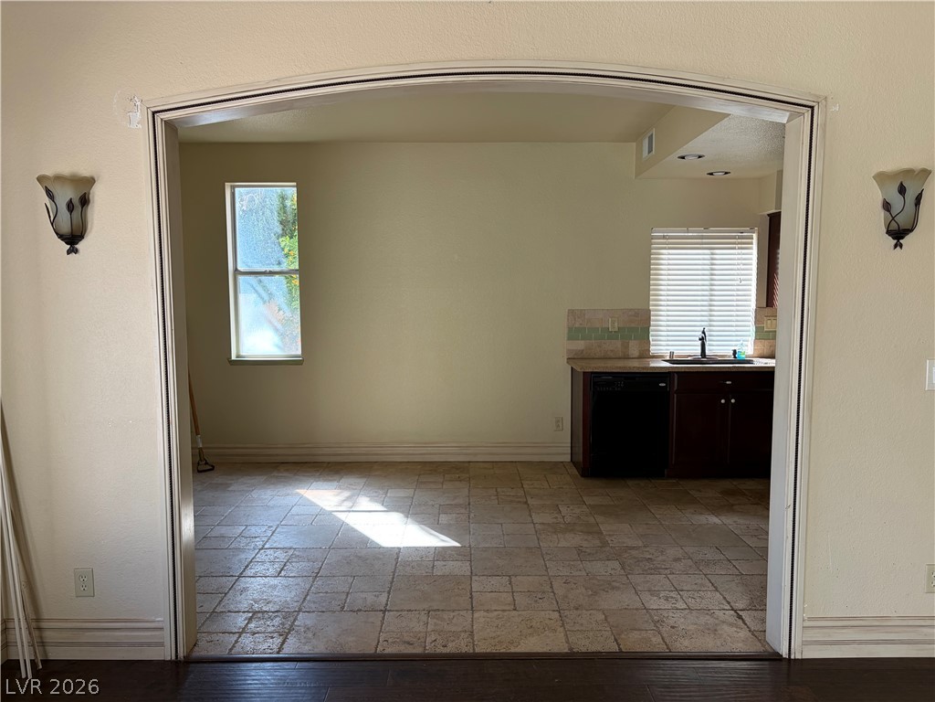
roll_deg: +0.2
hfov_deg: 67.3
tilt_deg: -5.2
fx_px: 702
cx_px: 468
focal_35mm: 26
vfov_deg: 53.1
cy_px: 351
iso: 32
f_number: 1.6
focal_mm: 5.96
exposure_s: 1/132
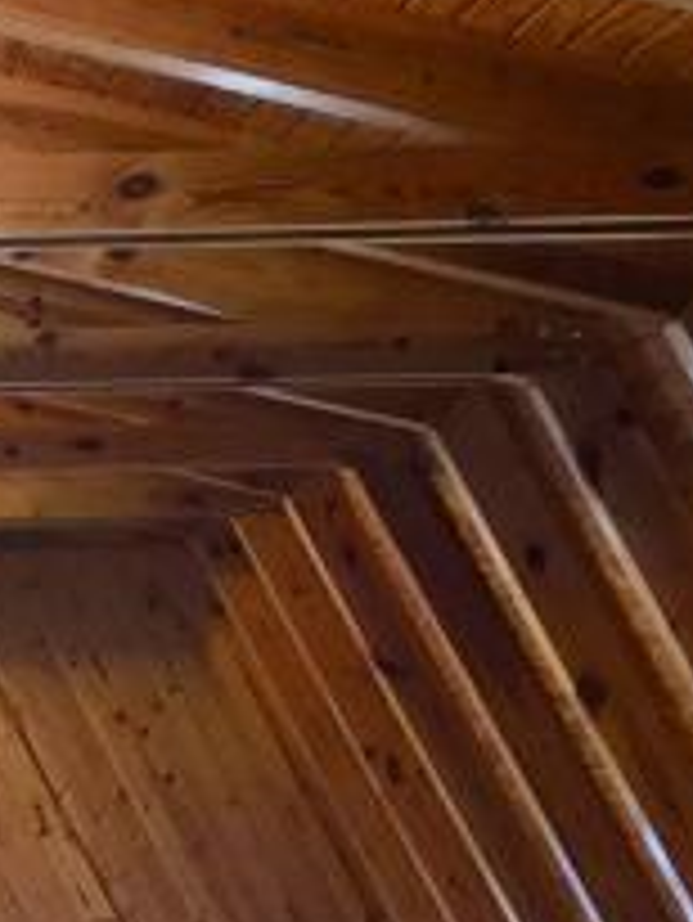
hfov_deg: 16.6
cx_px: -310
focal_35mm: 82
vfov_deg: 23.2
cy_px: 846
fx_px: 2187
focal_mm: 4.15
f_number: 2.2
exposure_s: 1/15
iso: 400
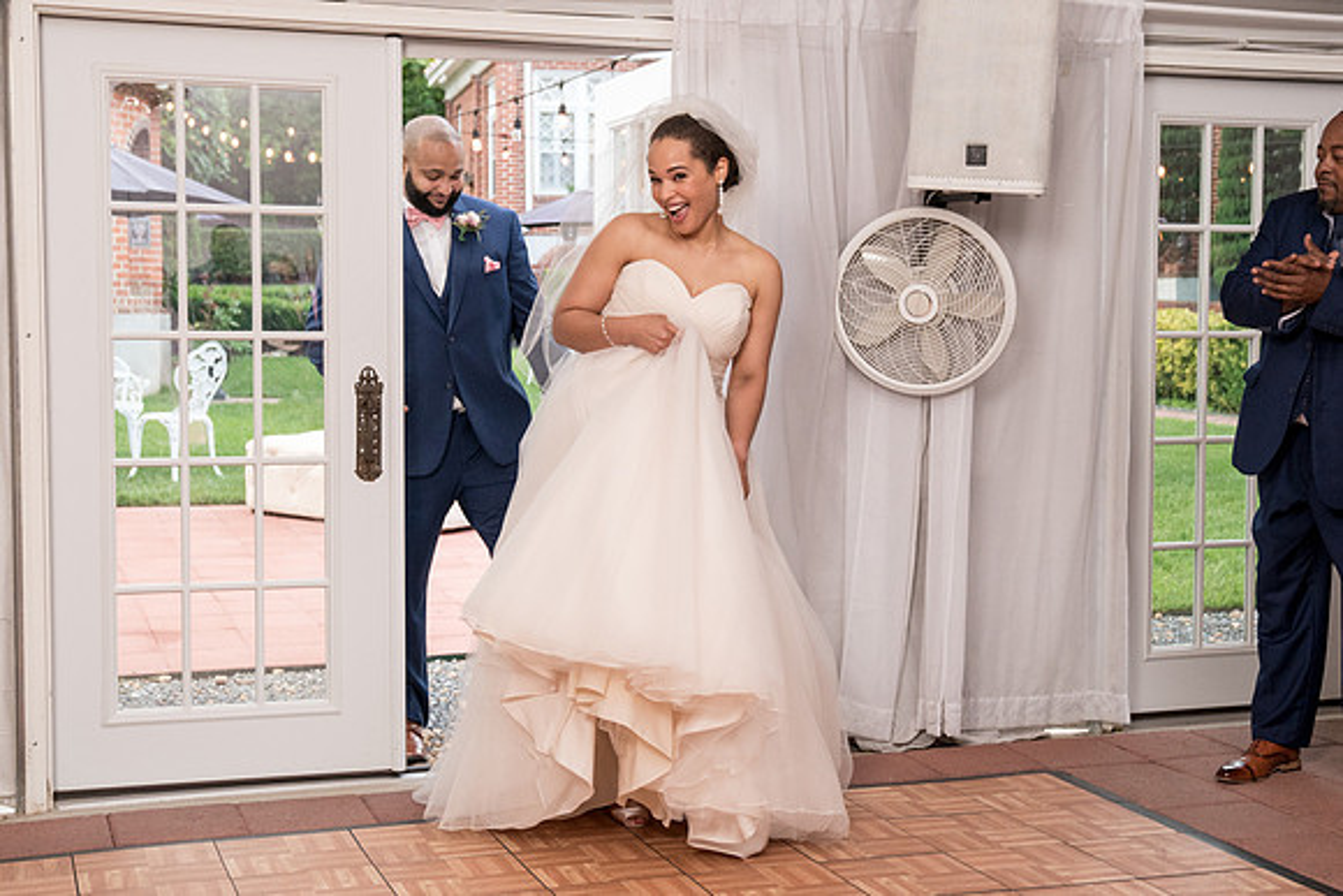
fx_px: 1941
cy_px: 446
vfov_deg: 26.0
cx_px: 670
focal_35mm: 52
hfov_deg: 38.2
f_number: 4
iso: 2000
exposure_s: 1/200
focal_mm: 38
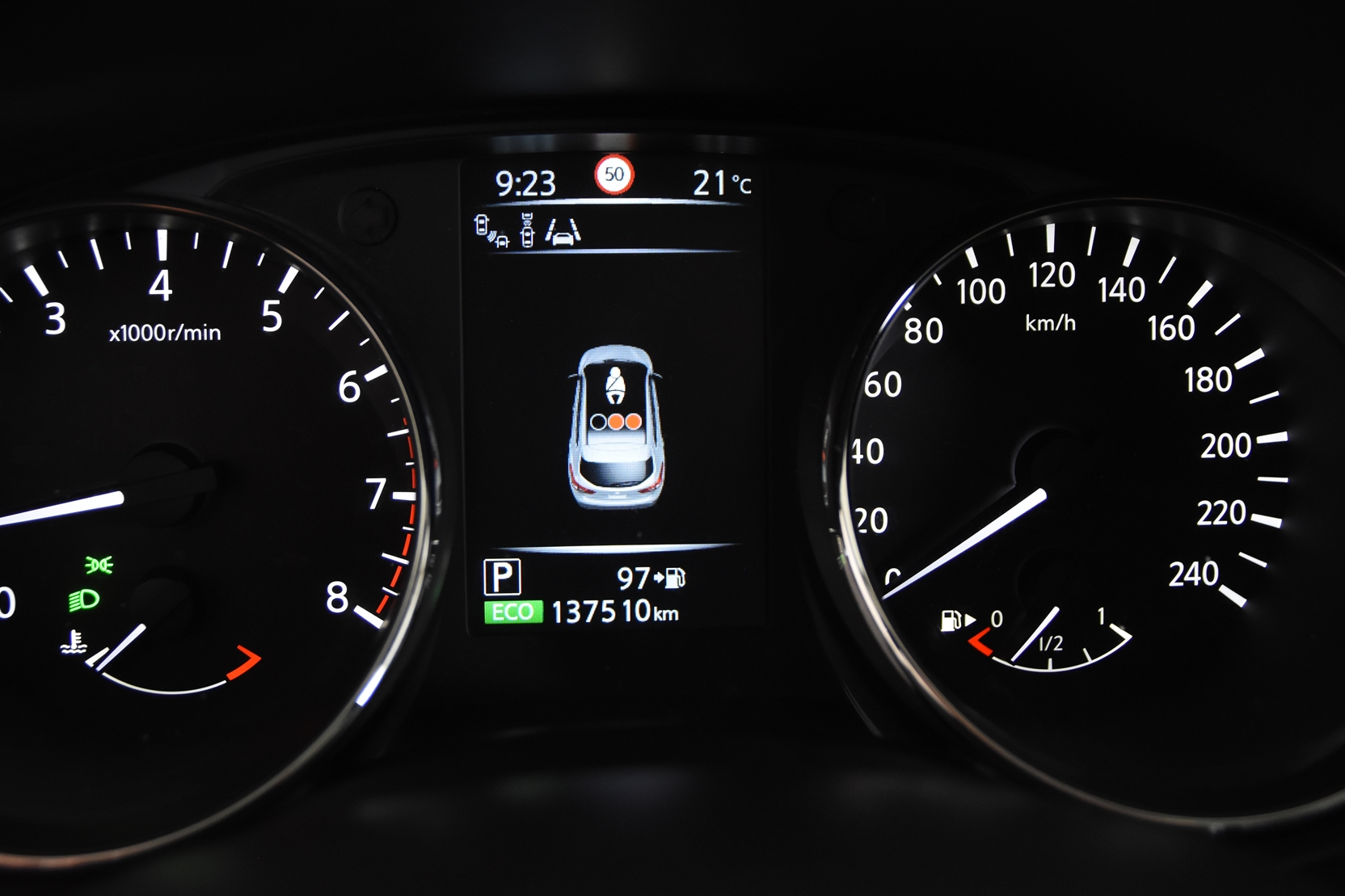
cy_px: 394
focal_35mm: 45
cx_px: 619
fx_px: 1681
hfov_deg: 43.6
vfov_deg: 29.8
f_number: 3.2
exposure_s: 1/50
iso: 1600
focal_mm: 26
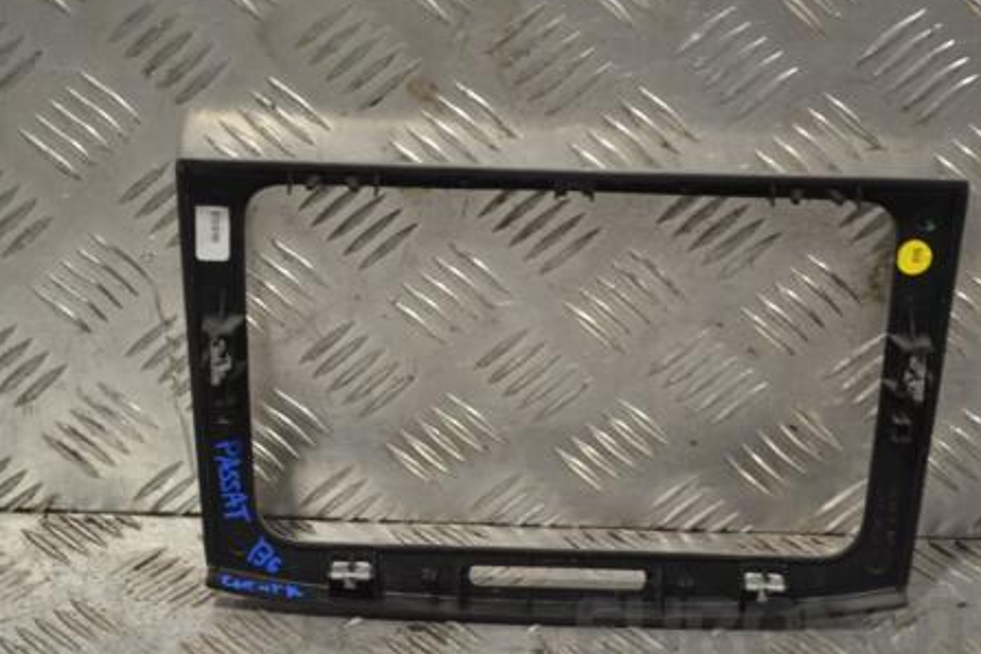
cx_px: 535
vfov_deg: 12.4
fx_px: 3016
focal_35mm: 111
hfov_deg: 18.5
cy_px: 338
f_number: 5.6
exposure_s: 1/80
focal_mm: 55
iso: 400
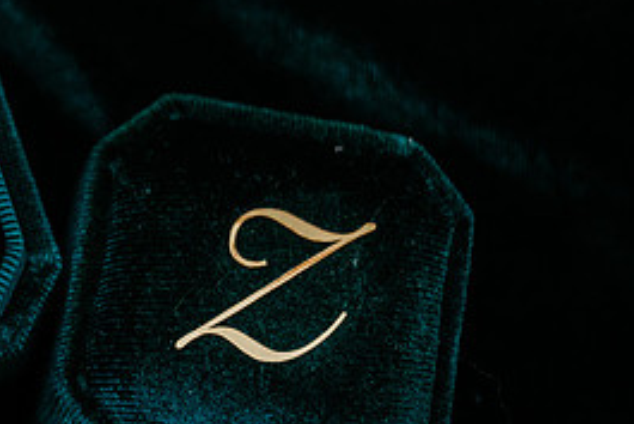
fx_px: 2432
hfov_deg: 14.5
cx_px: -66
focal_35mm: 138
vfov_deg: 9.9
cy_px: 269
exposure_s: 1/200
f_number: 3.5
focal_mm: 50
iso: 800
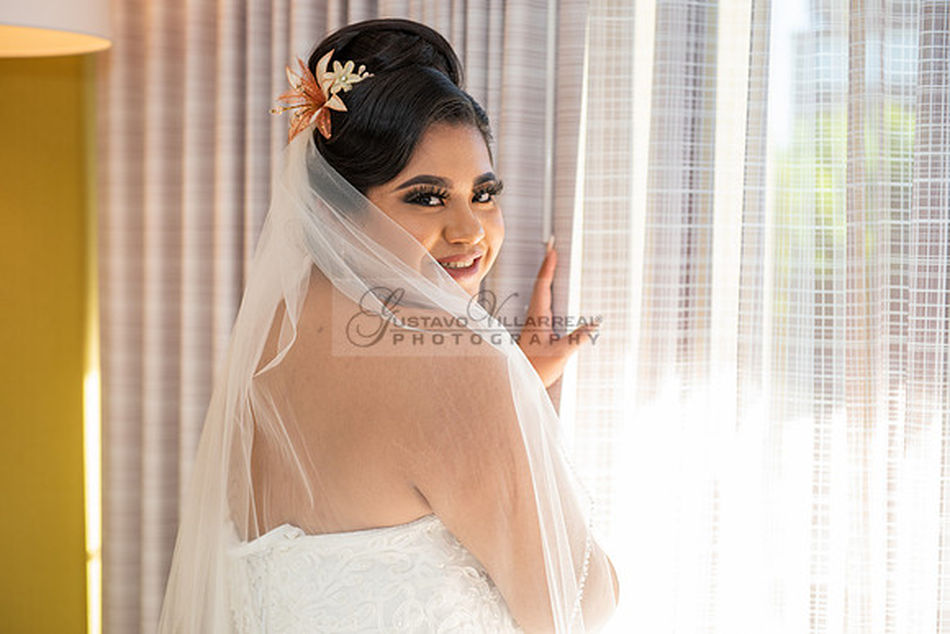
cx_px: 462
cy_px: 317
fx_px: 1827
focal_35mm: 69
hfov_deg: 29.1
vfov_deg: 19.7
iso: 400
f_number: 3.5
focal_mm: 66
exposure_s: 1/160
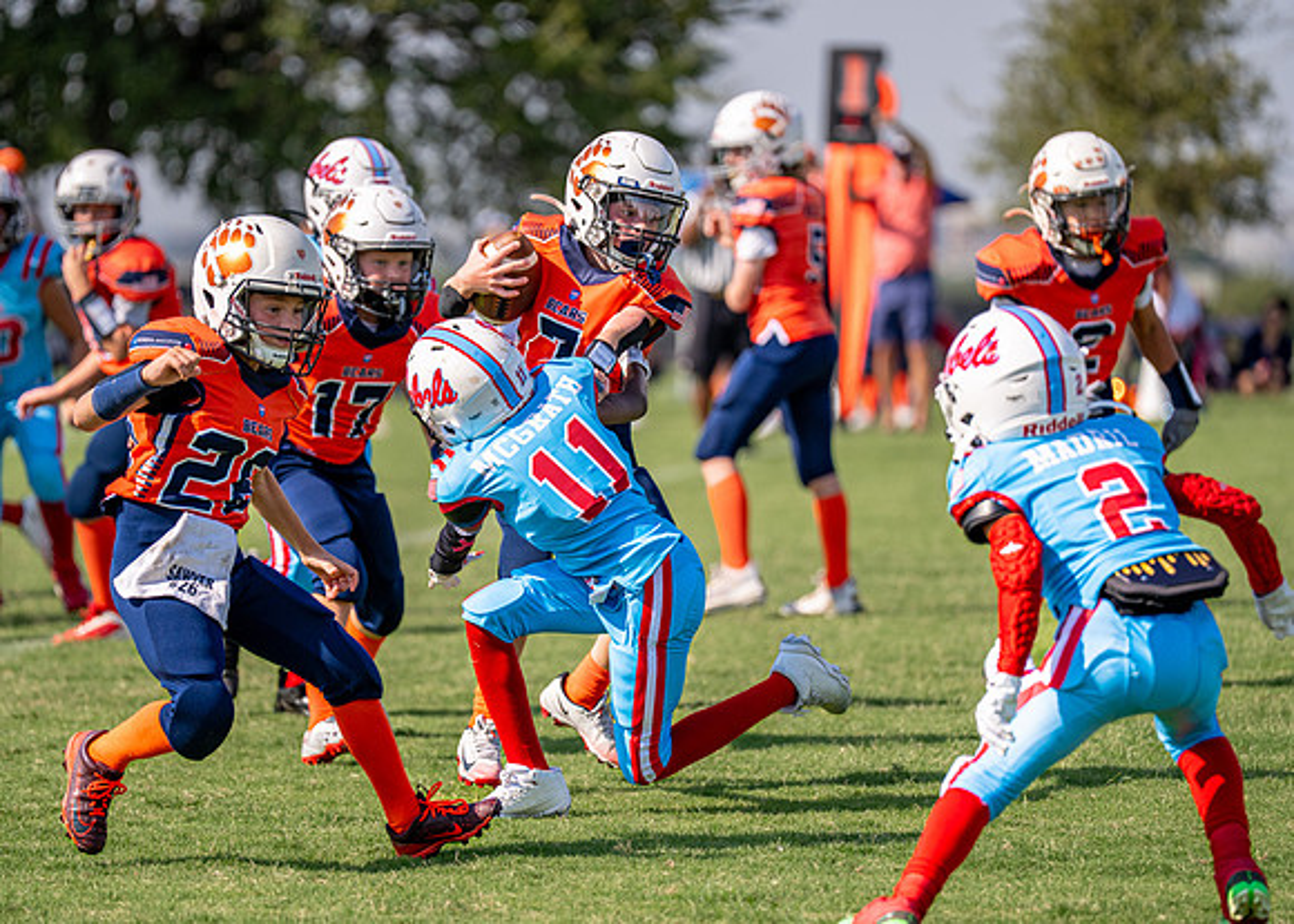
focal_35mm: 229
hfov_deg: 8.8
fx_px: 8429
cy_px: 454
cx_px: 579
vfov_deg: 6.3
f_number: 2.8
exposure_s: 1/4000
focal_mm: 200
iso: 125
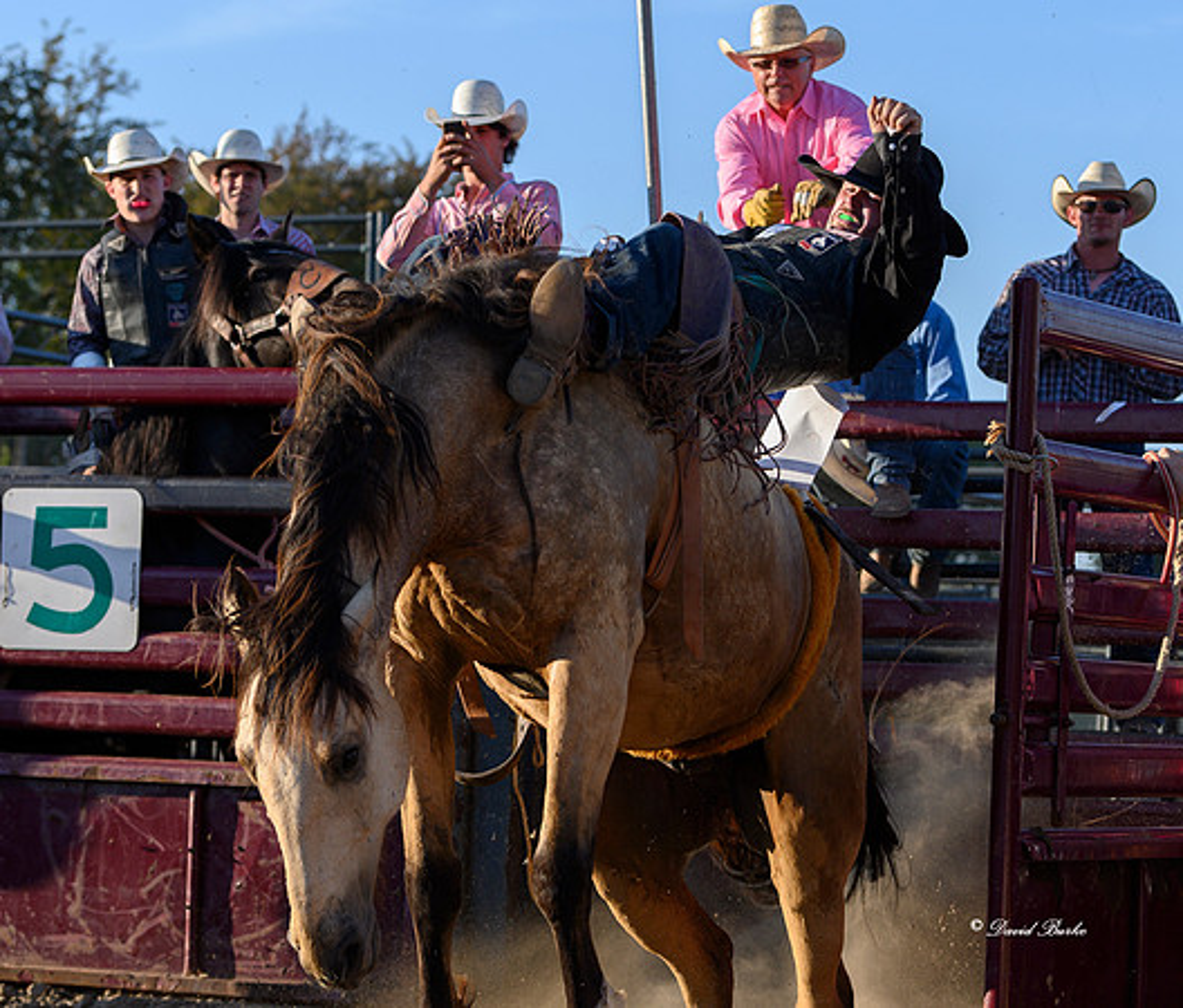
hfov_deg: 16.2
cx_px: 613
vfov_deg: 13.8
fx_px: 4153
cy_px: 458
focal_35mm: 116
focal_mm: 70
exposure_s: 1/1000
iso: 220
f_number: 4
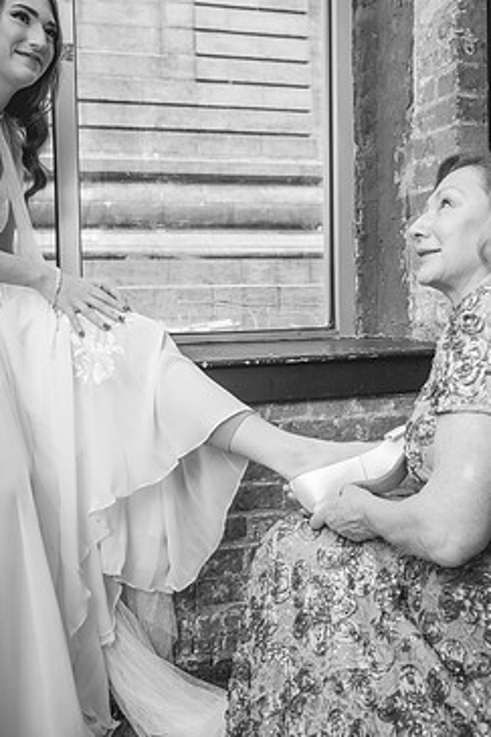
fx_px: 758
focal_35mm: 37
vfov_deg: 51.9
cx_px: 228
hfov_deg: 35.9
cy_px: 351
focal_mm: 30
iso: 800
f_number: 5
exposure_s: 1/125
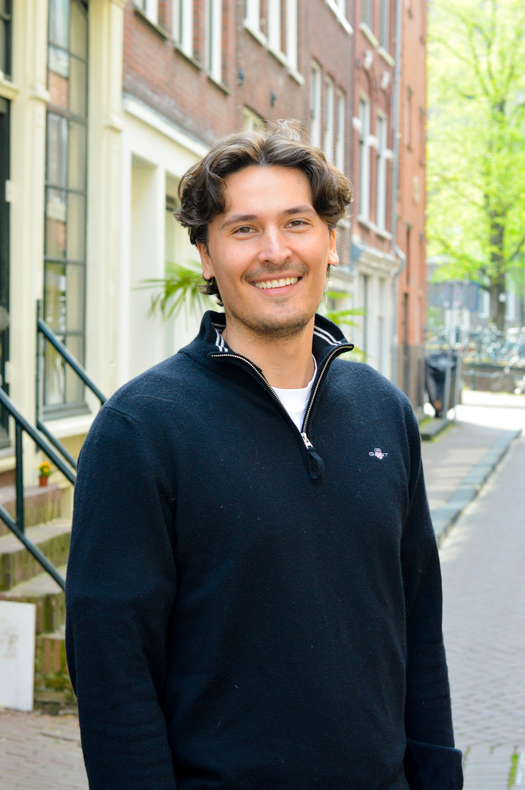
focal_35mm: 75
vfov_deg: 27.0
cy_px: 395
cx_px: 262
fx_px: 1644
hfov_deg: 18.1
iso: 360
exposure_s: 1/125
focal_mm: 50
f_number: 5.6
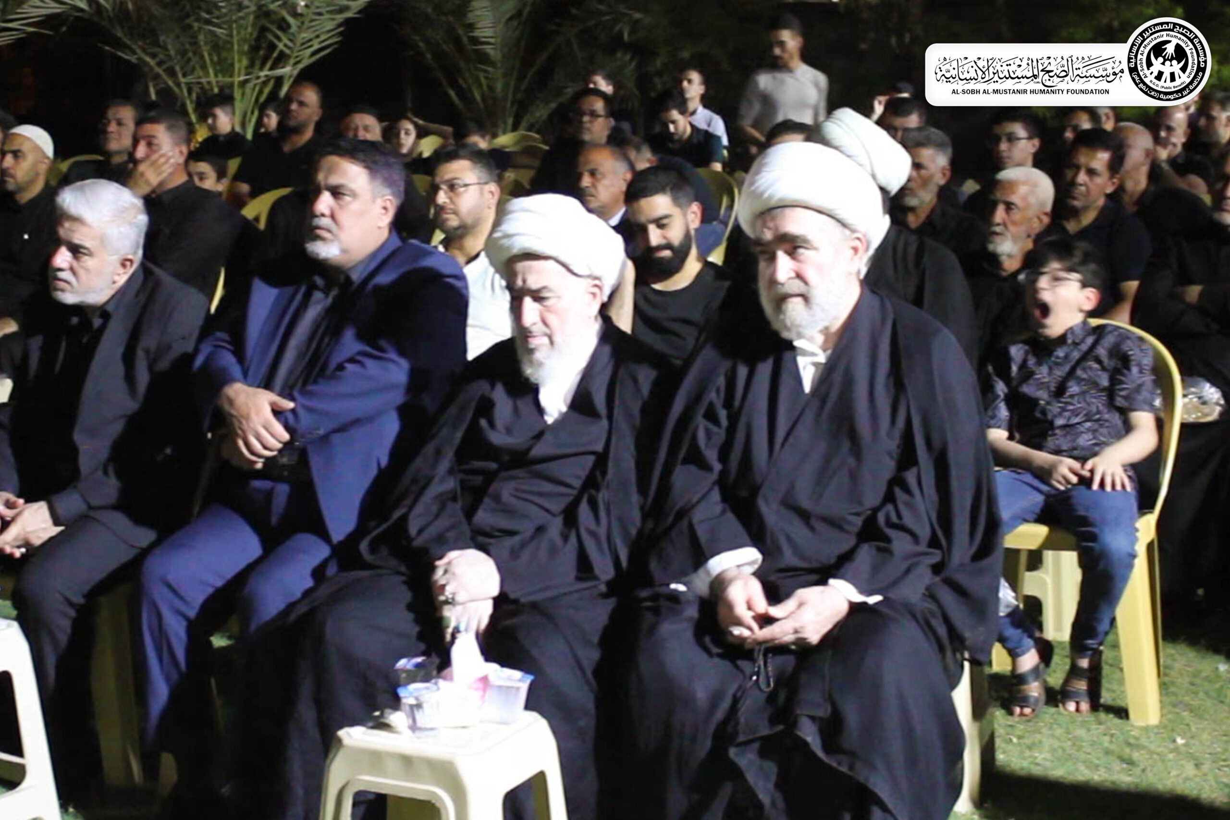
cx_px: 615
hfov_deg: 46.4
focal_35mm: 42
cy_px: 410
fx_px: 1435
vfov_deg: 31.9
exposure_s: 1/60
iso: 560
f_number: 4.2
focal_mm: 28
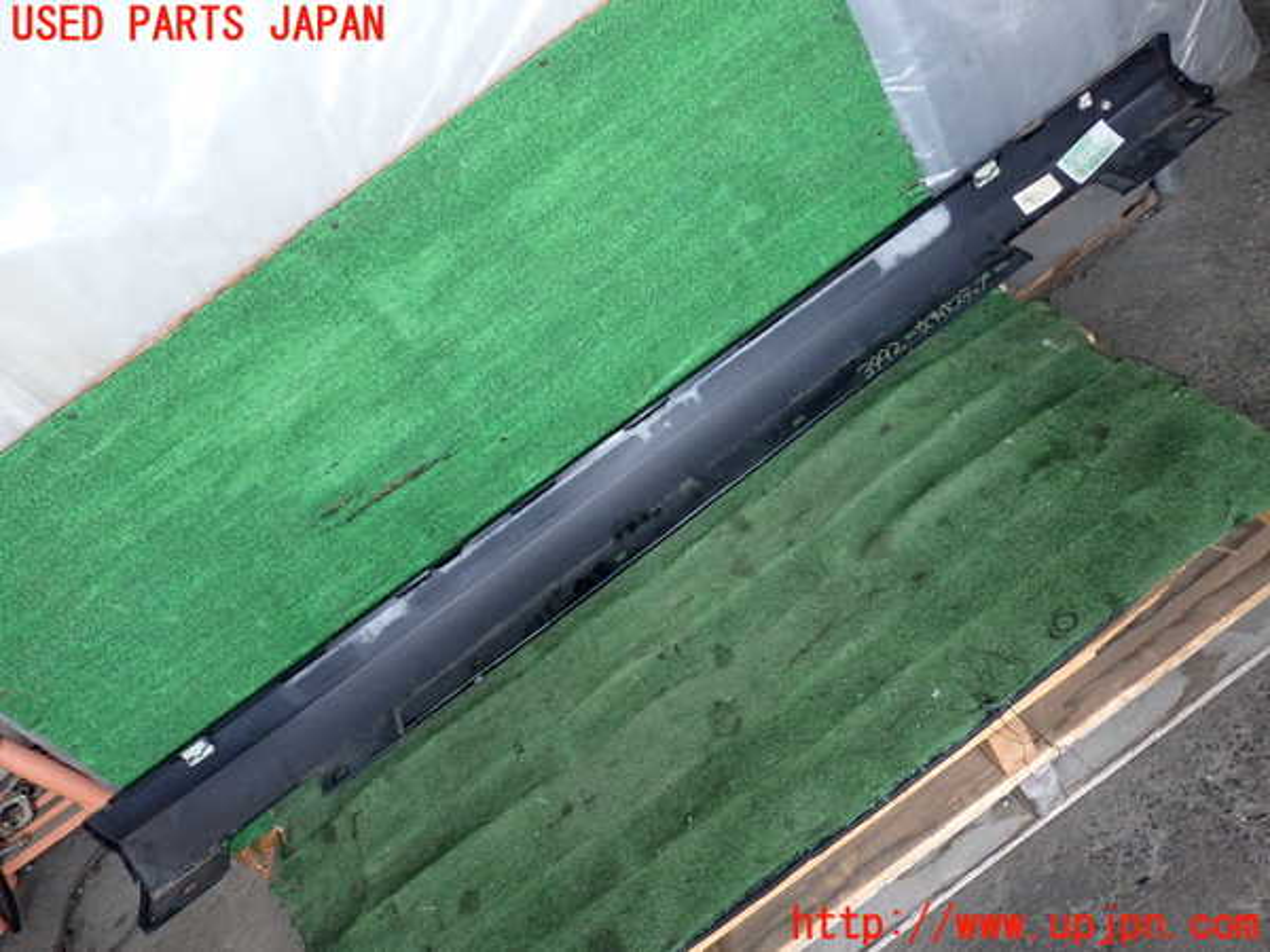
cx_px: 635
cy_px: 476
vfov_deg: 44.2
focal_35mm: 32
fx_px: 1174
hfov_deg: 56.8
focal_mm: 5.79
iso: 640
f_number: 2.4
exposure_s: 1/125
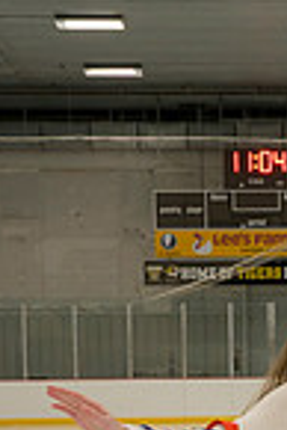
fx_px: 1372
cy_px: 540
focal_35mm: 115
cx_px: 293
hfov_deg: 11.8
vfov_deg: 16.9
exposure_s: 1/250
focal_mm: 37
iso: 3200
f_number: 8
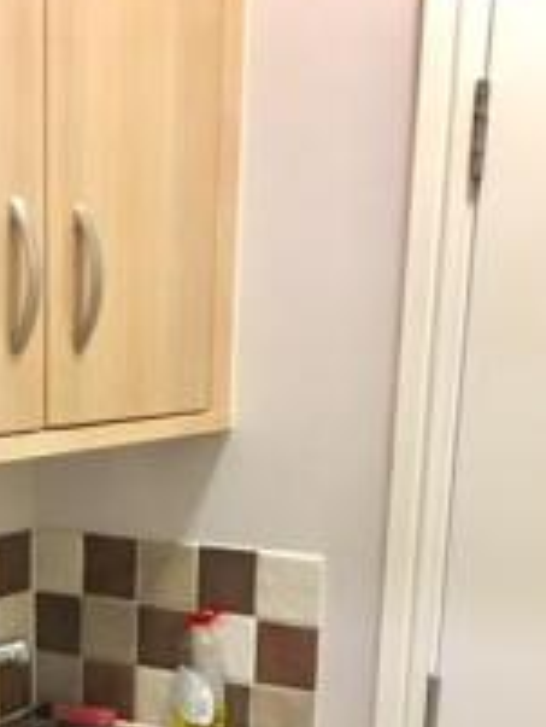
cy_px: 740
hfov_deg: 22.9
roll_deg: -0.4
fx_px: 1324
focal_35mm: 63
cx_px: 83
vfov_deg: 28.6
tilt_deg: -16.4
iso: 100
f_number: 2.2
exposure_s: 1/4
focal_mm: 4.15
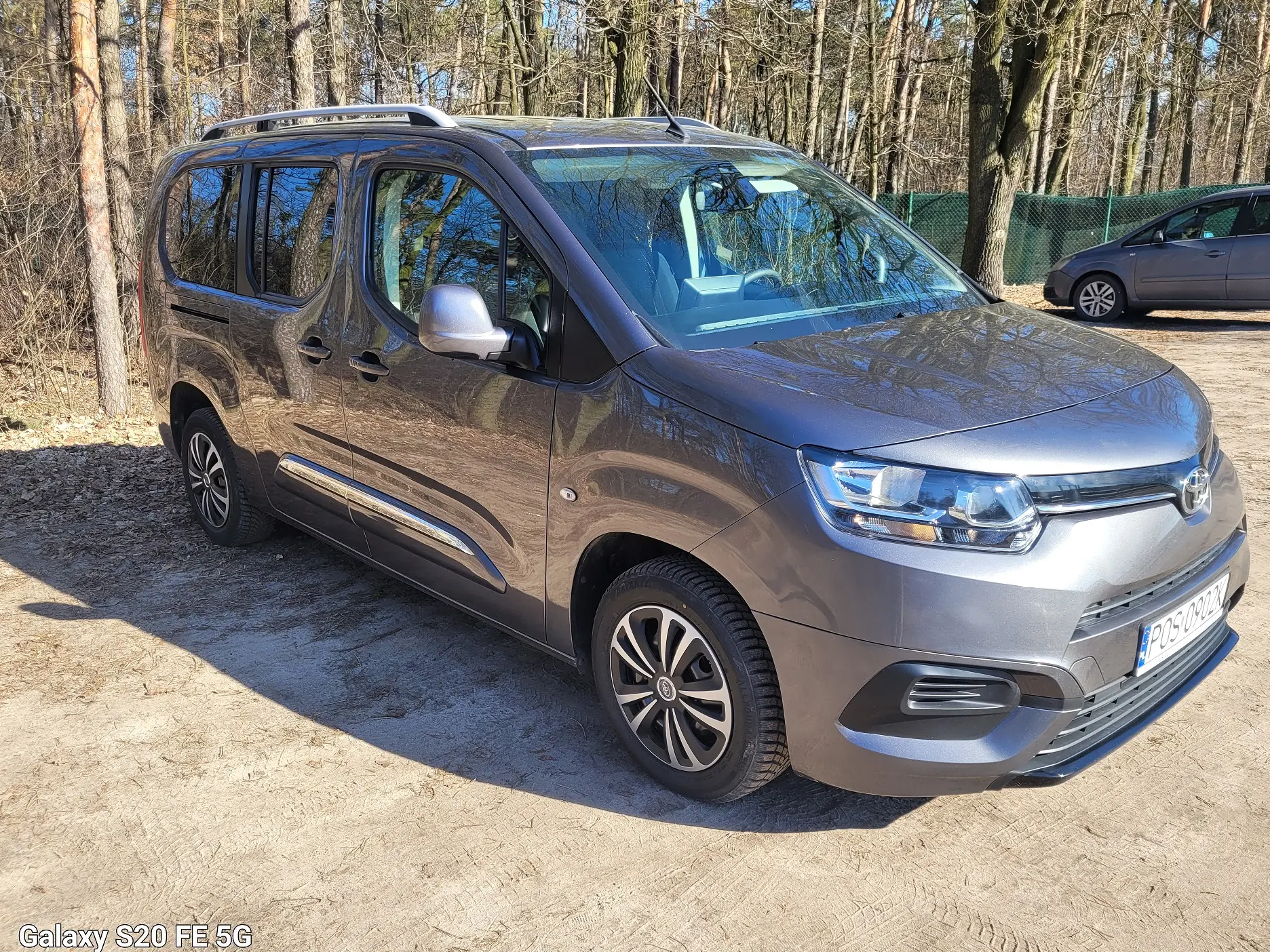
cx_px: 638
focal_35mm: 28
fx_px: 1027
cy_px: 511
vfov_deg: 49.7
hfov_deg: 63.4
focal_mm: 5.4
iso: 40
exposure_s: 1/699
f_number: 1.8
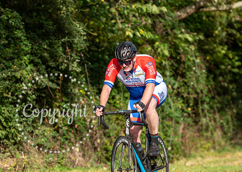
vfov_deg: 7.5
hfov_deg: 10.6
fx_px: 1305
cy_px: 77
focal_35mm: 190
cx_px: 142
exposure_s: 1/1250
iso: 200
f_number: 4
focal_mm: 165
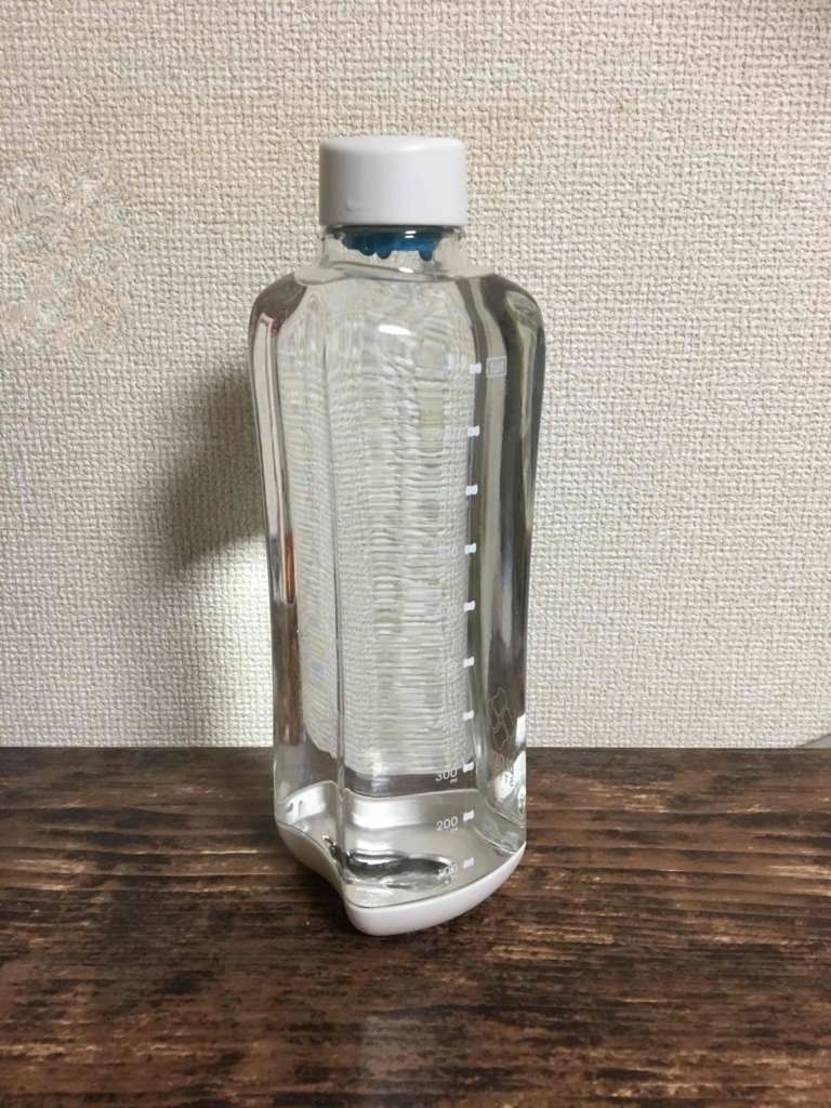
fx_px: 928
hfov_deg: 48.2
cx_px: 416
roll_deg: -0.9
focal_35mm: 29
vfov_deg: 61.7
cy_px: 554
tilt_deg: -17.5
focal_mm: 4.15
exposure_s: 1/30
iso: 100
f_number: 2.2
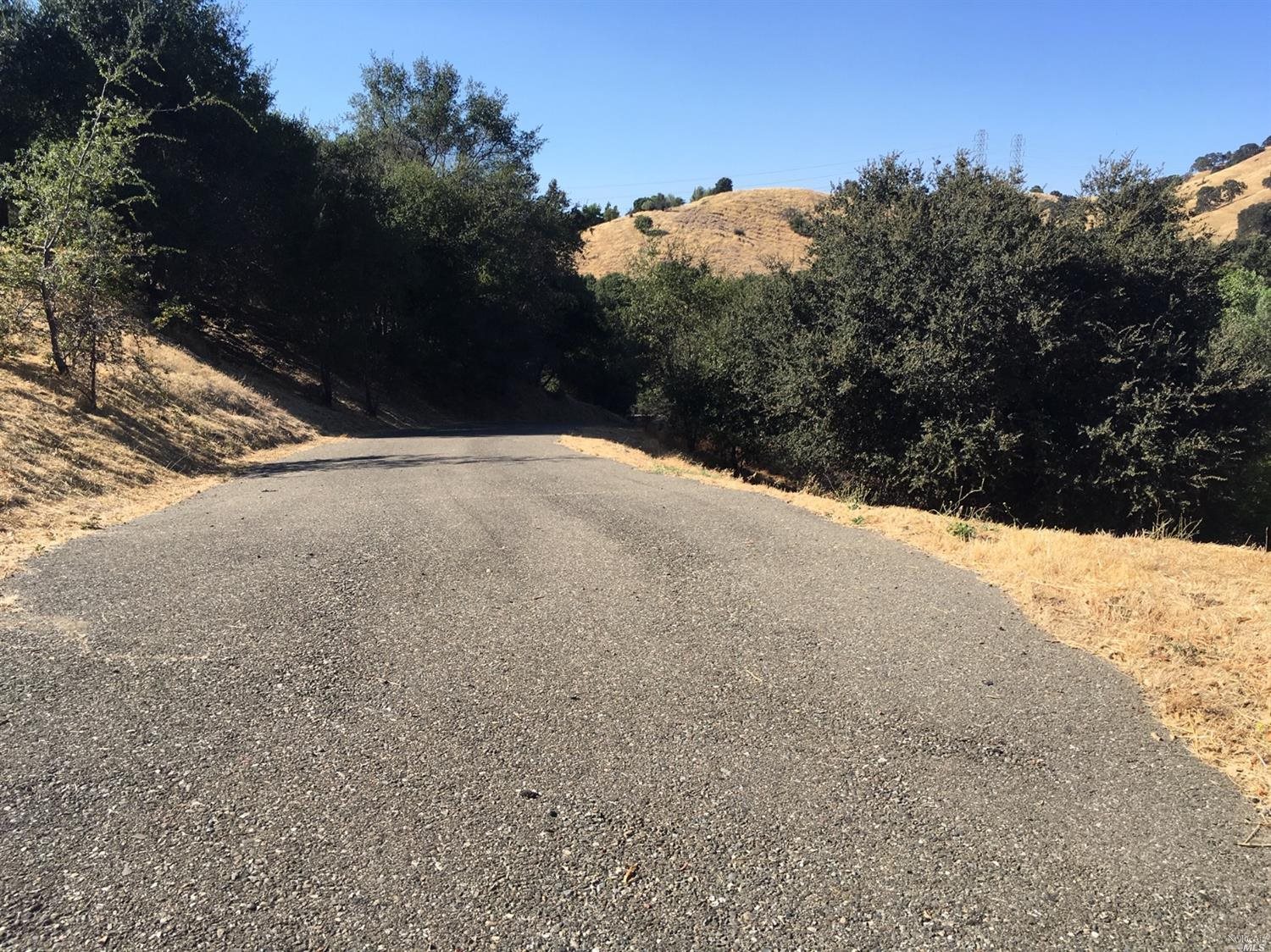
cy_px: 476
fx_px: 1064
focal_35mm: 29
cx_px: 636
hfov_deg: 61.7
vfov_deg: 48.2
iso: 25
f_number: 2.2
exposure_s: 1/1183
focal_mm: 4.15
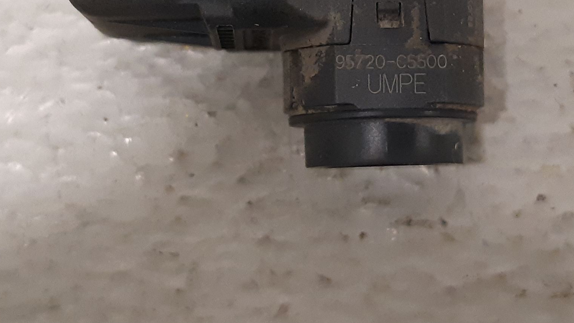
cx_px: 320
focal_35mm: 38
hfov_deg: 52.7
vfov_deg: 30.6
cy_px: 76
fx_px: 578
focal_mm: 3.93
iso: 250
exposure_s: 1/33
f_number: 1.7
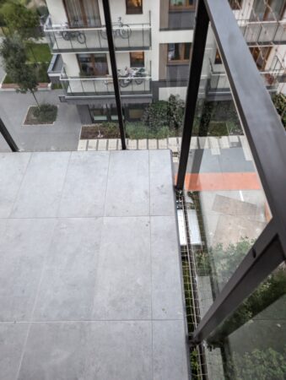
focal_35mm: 24
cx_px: 143
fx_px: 264
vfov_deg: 71.5
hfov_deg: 57.0
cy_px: 190
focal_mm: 6.81
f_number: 1.85
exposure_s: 1/47.7
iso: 2469
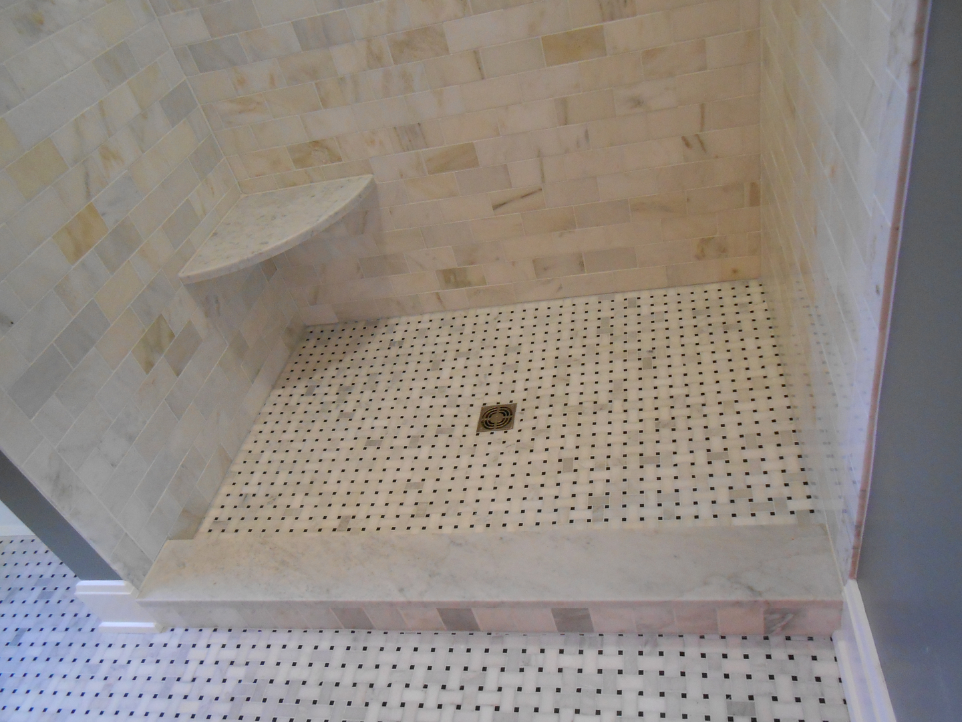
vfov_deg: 53.1
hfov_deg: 67.3
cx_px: 481
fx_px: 723
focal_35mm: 26
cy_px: 361
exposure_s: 1/30
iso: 400
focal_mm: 4.6
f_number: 3.5
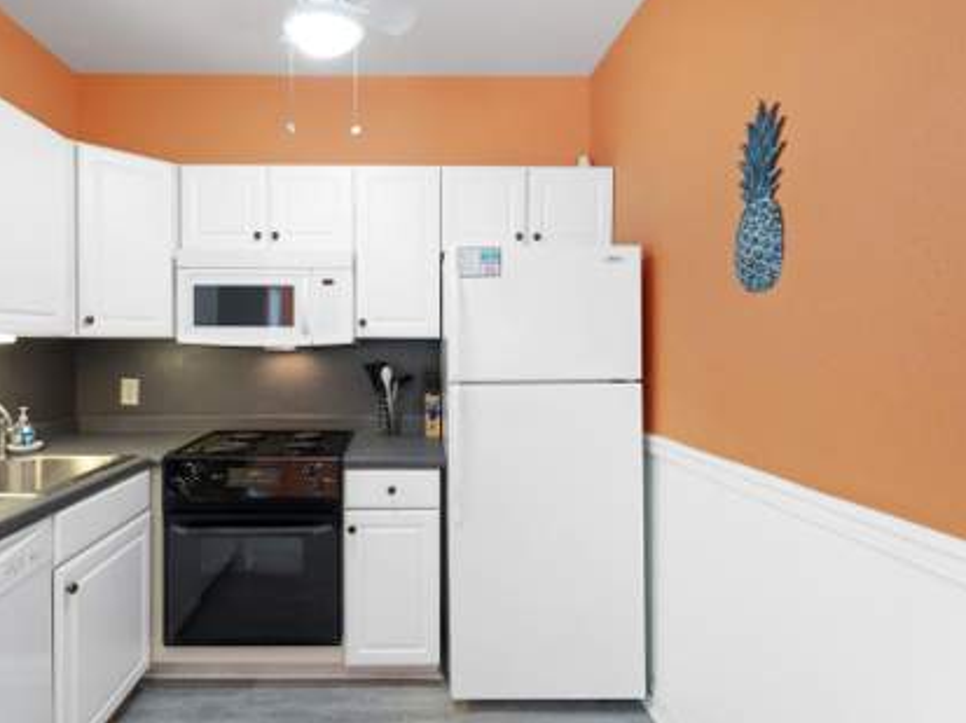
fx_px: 558
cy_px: 352
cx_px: 407
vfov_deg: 65.9
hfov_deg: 81.2
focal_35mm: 20
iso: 400
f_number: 8
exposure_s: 1.6
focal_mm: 17.9
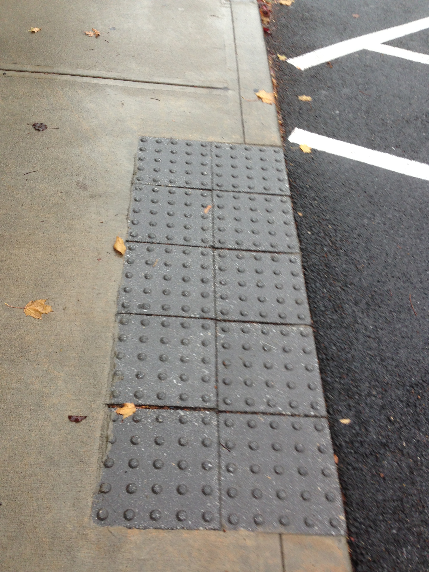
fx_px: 545
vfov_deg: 55.4
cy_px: 286
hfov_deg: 42.9
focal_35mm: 33
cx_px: 214
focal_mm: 4.13
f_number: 2.4
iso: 80
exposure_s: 1/120
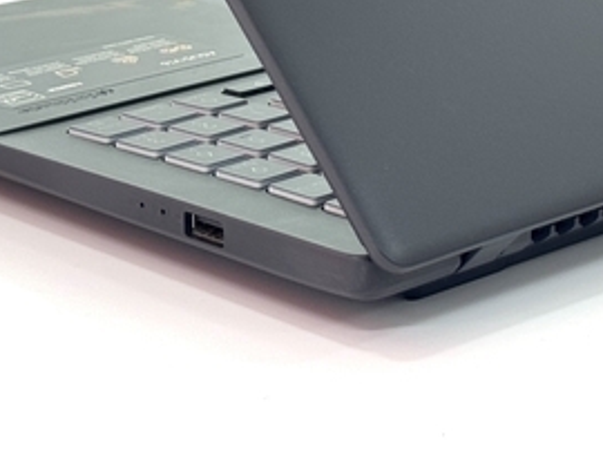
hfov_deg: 13.8
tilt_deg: -9.4
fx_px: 2476
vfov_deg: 10.1
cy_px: -212
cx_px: 489
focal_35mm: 142
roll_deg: -0.3
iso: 64
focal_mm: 6.76
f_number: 1.78
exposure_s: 1/100
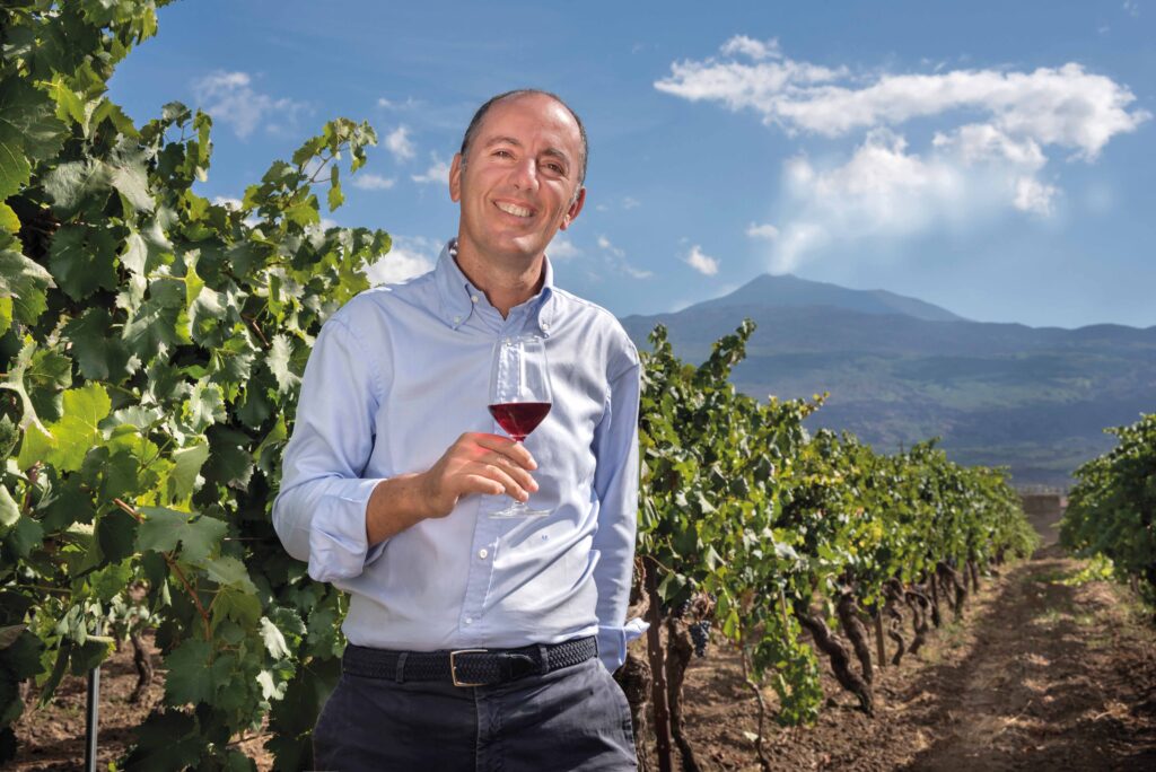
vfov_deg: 27.0
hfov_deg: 39.6
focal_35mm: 50
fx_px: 1606
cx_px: 578
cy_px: 386
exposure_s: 1/320
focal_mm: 50
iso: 100
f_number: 7.1
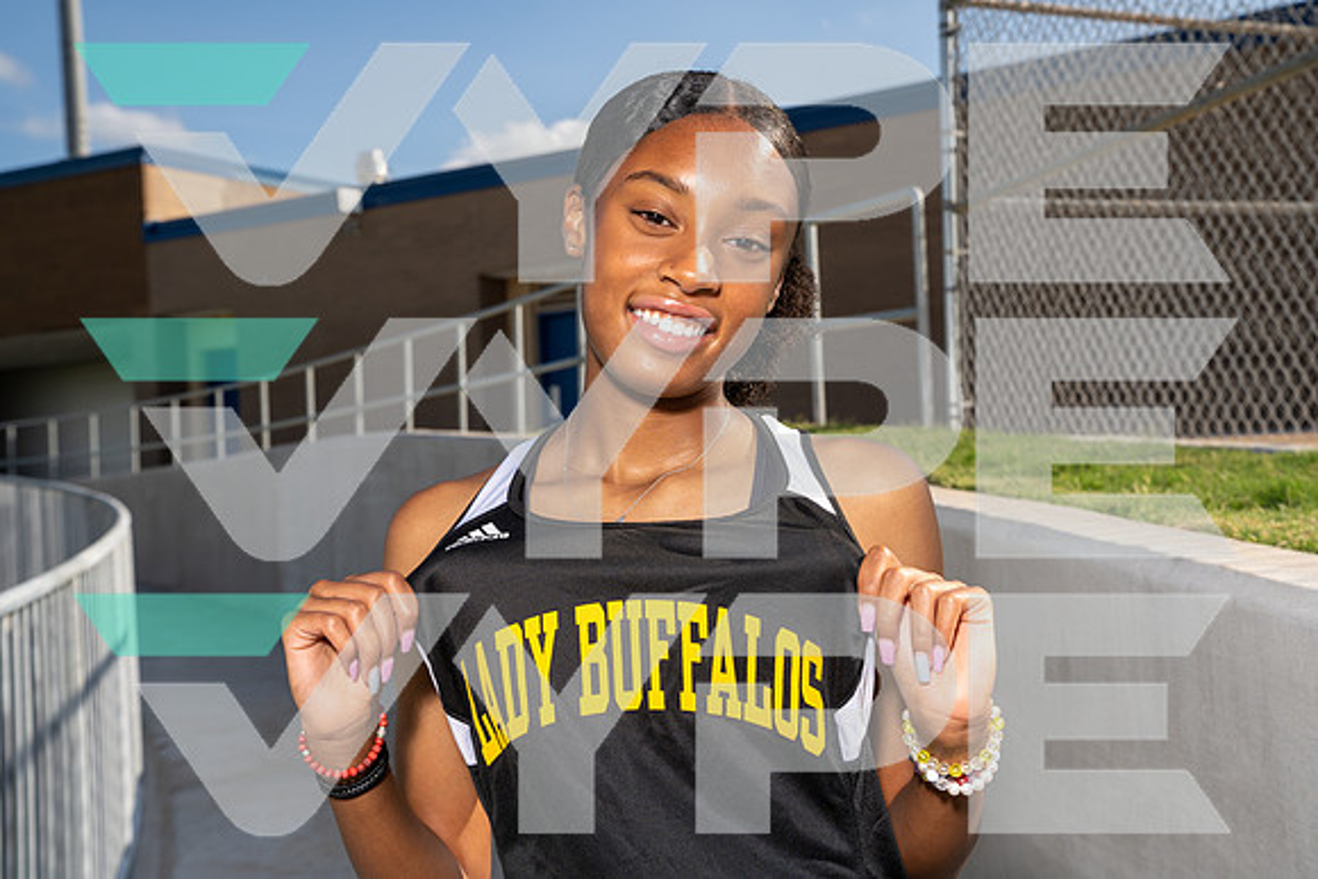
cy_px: 440
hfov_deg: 41.1
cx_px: 659
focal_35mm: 48
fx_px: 1758
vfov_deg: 28.1
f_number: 8
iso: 100
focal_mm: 48
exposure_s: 1/250
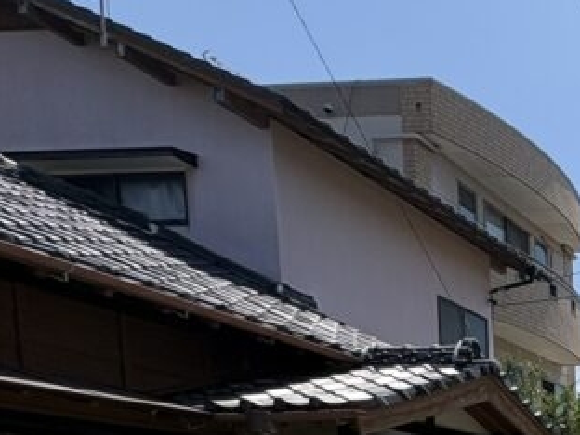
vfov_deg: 26.0
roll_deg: +0.6
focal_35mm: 46
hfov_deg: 26.4
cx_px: 916
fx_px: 771
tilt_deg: -2.3
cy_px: 593
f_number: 2.2
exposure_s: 1/2415
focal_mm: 2.22
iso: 50
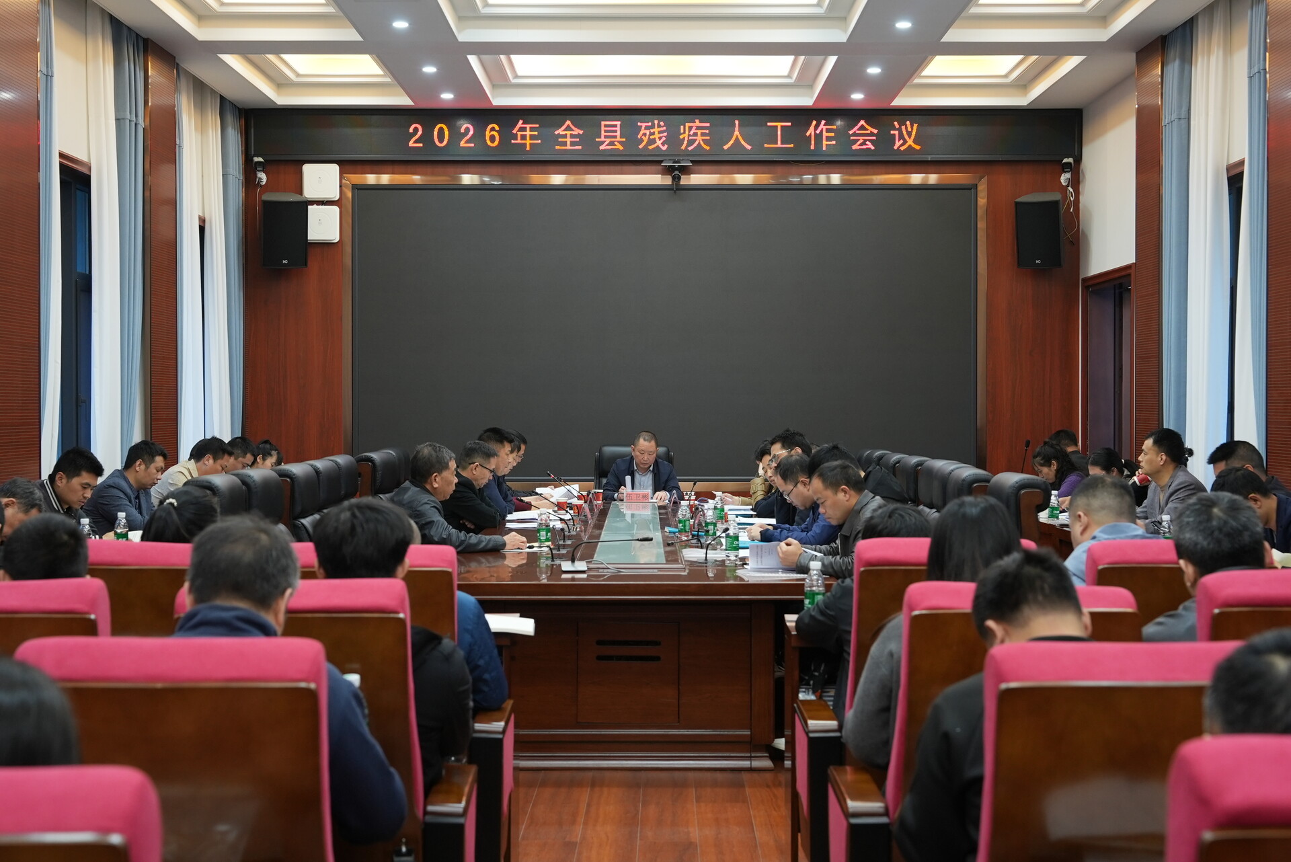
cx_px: 646
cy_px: 431
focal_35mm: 54
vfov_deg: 25.1
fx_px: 1937
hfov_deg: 36.9
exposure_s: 1/60
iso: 1600
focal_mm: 54
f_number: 5.6
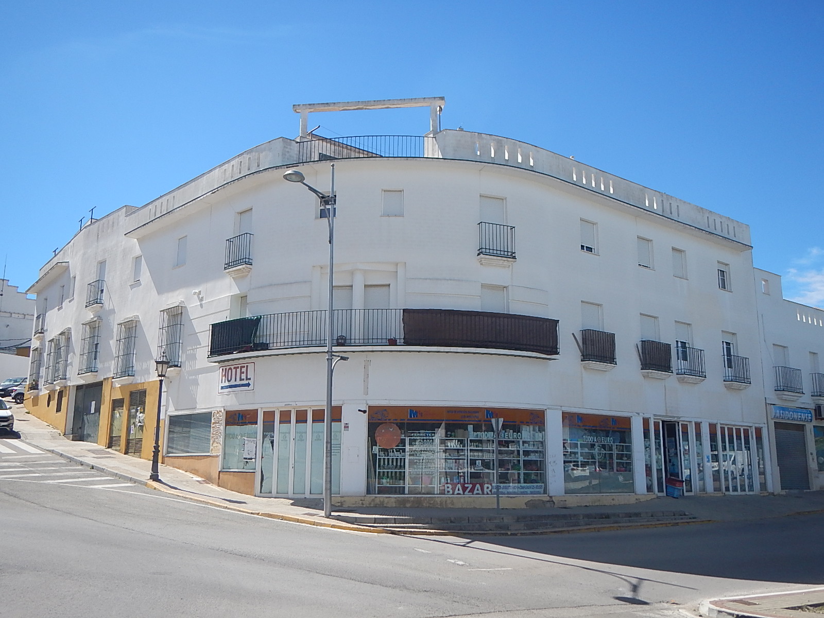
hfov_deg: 60.0
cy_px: 309
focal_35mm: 30
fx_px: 714
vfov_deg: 46.8
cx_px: 412
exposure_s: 1/800
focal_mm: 5.5
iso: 125
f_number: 3.9
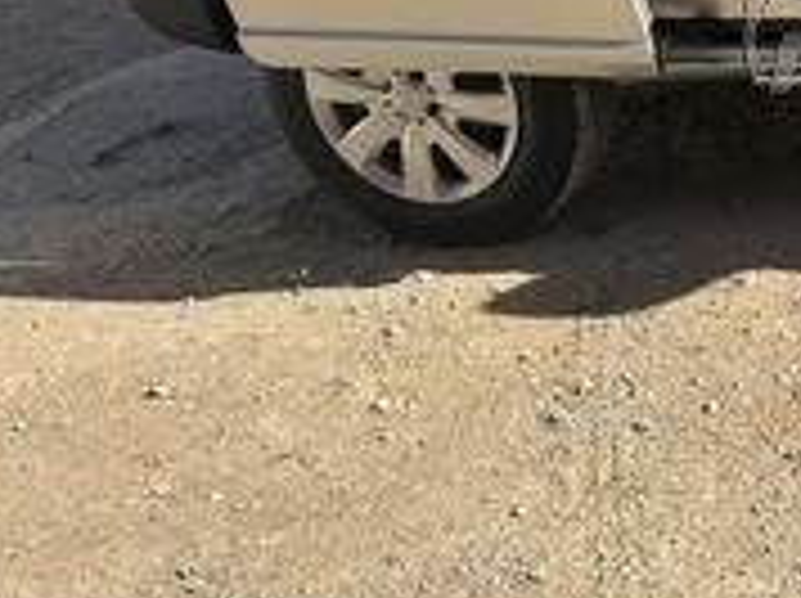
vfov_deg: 16.4
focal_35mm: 88
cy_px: 2
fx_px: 2034
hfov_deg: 19.8
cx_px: 1138
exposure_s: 1/2732
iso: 80
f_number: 1.78
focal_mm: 6.86
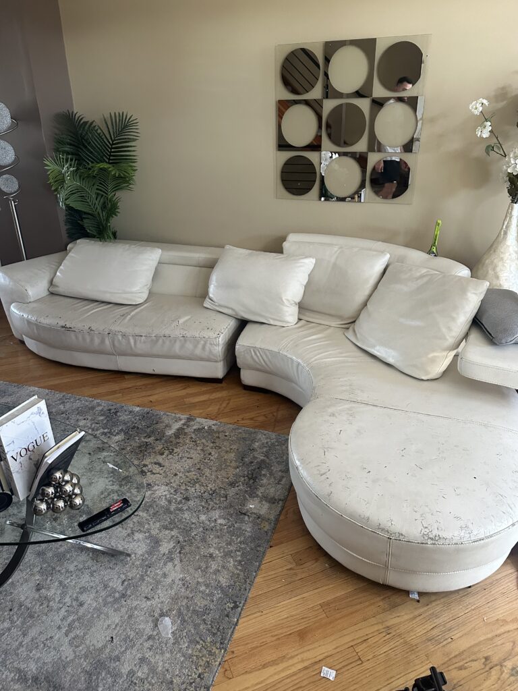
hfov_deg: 56.8
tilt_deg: -23.6
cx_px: 259
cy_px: 346
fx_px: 479
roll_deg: +0.4
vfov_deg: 71.6
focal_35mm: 24
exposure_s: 1/60
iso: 500
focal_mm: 6.86
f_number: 1.78
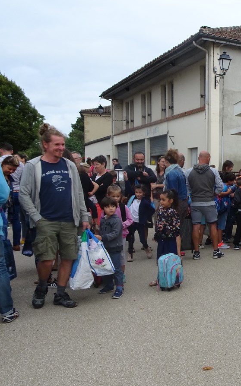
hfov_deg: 27.7
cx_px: 283
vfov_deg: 48.1
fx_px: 431
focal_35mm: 41
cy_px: 217
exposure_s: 1/80
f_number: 3.5
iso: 80
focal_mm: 4.1
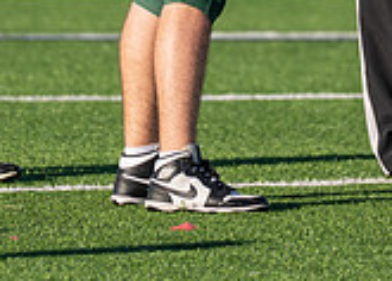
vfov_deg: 1.7
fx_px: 9356
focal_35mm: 840
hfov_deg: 2.4
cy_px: -263
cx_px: 235
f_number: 2.8
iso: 125
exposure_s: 1/2000
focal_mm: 200
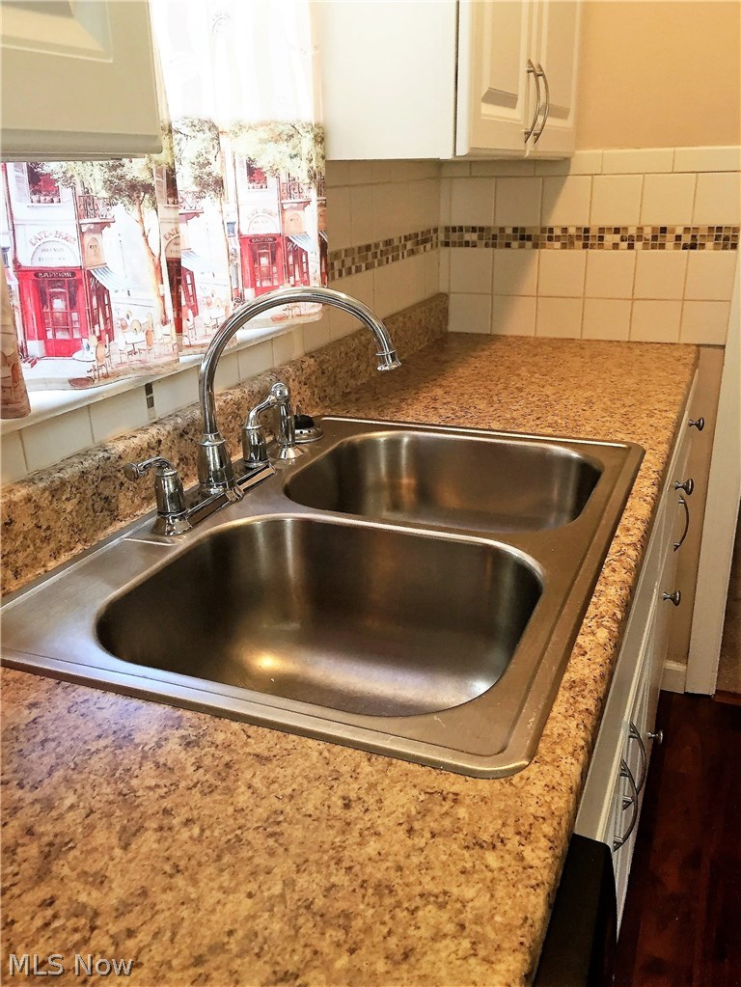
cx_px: 370
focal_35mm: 29
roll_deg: -0.3
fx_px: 827
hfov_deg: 48.3
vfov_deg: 61.6
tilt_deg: -20.0
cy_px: 494
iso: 100
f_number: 2.2
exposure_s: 1/30
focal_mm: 4.15
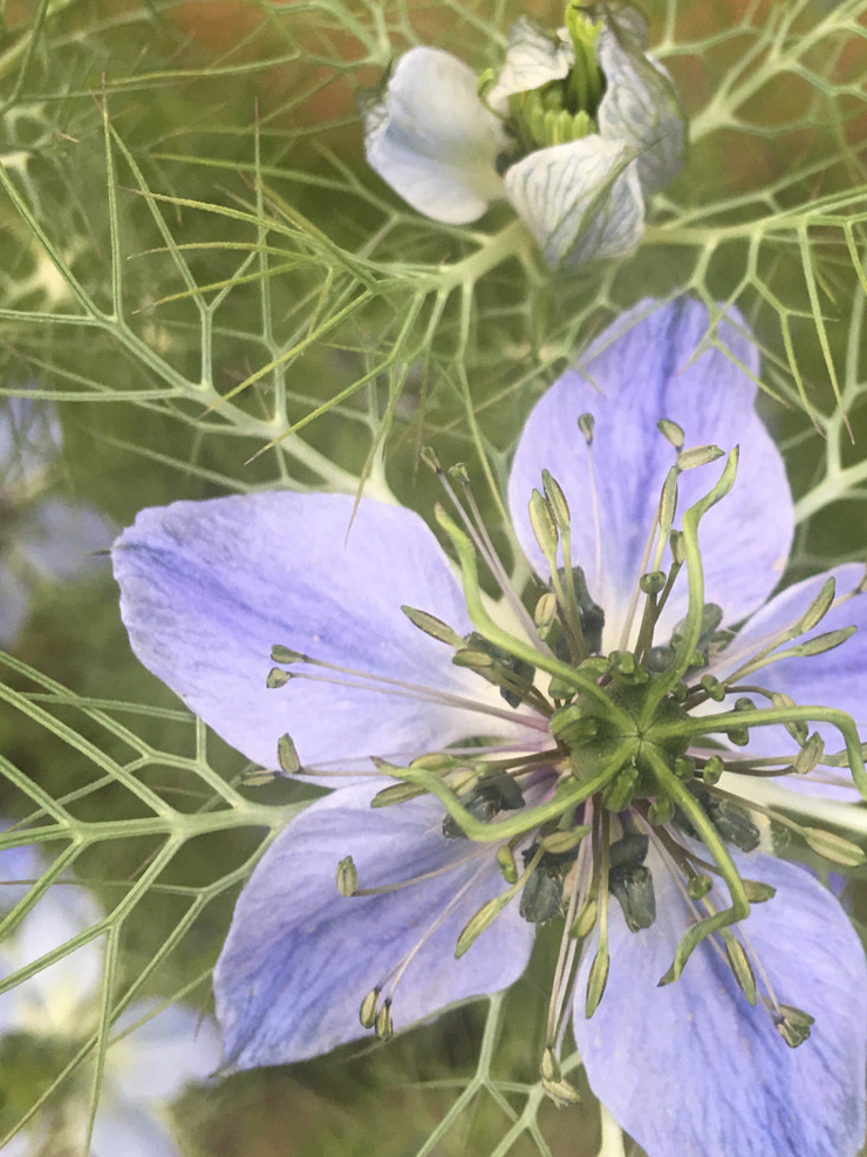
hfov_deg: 30.4
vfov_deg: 40.4
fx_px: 1570
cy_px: 510
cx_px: 630
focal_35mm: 47
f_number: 2.2
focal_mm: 4.15
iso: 25
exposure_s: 1/33
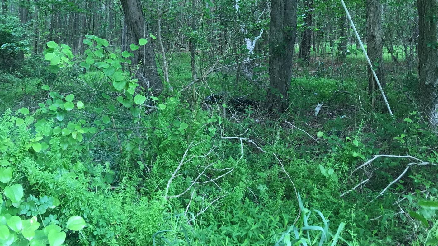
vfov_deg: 25.0
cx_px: 191
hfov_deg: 44.5
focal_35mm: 46
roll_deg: +0.5
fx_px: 534
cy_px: 15
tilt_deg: +1.2
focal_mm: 4.15
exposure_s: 1/30
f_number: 2.2
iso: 32
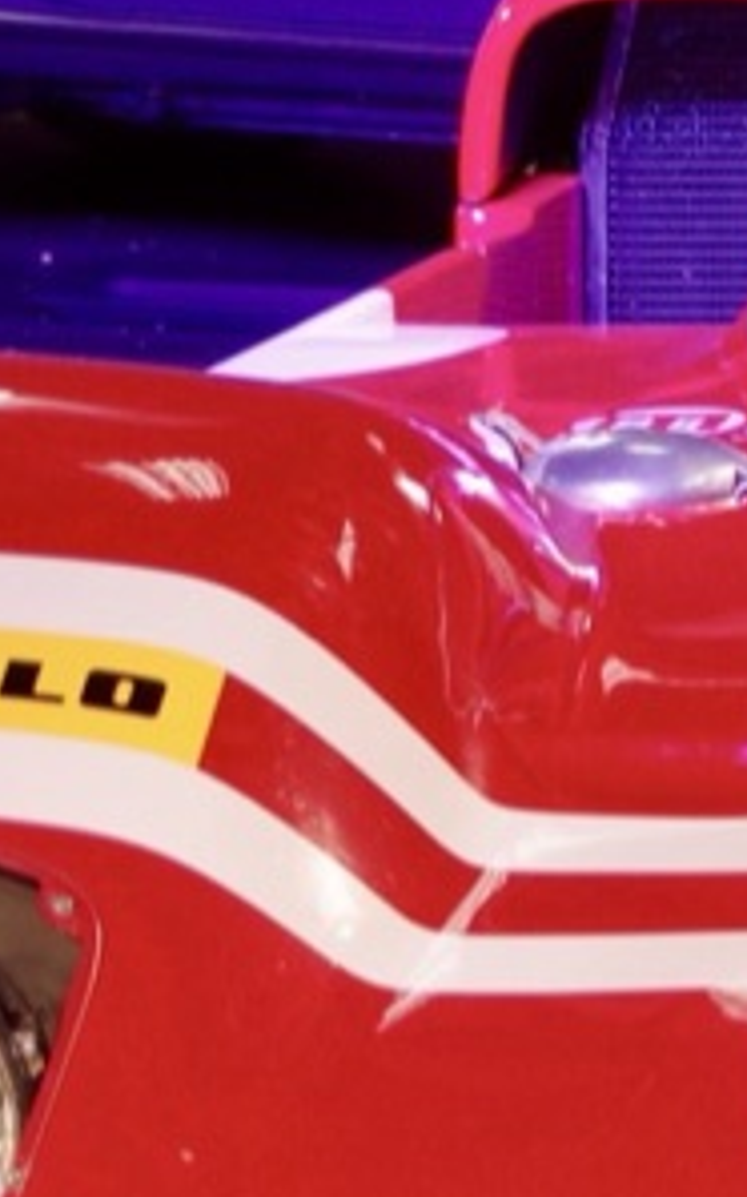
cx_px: 1614
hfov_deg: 3.8
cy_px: 972
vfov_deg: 6.1
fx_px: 11216
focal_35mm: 344
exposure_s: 1/100
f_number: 4.5
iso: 800
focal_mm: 48
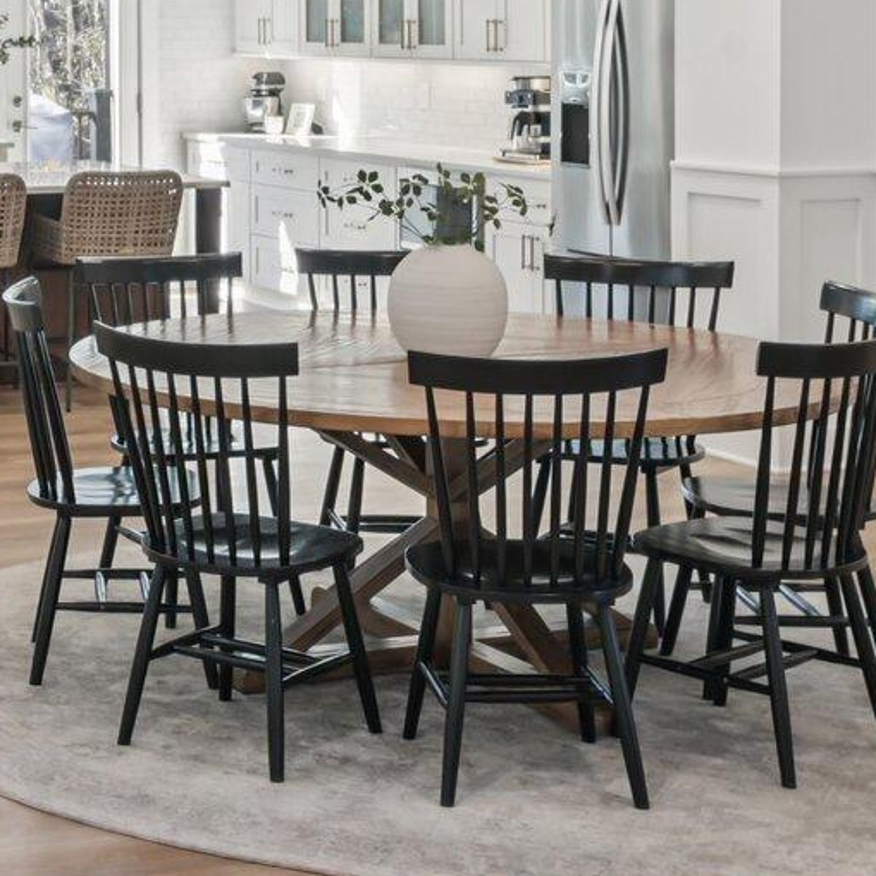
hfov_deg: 19.8
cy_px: 62
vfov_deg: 20.6
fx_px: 2348
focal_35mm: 82
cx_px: -182
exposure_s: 1/20
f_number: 9
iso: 200
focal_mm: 24
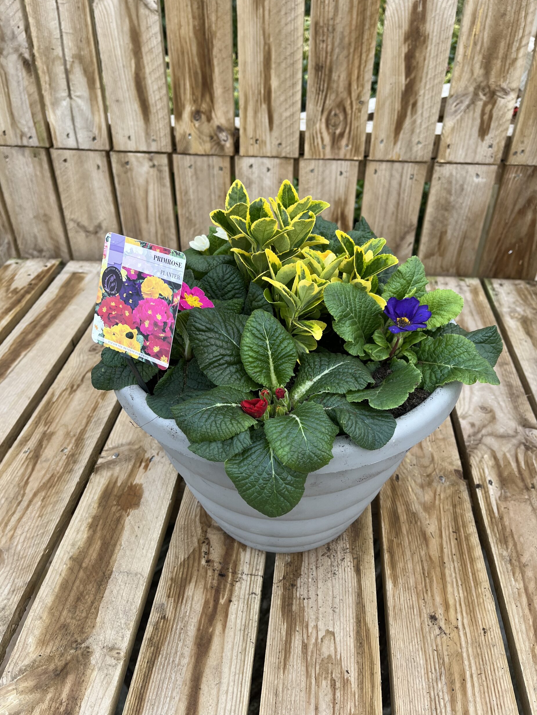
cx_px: 274
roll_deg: +0.5
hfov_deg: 51.4
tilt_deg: -36.8
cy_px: 349
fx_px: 558
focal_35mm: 27
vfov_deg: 65.3
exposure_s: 1/121
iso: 40
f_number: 1.6
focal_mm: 5.1
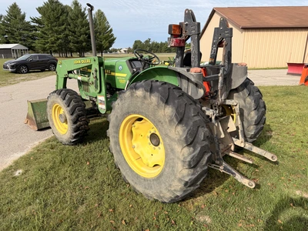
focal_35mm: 24
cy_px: 116
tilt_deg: -16.0
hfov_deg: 71.6
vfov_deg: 56.8
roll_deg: +1.4
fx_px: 214
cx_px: 154
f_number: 1.78
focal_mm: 6.76
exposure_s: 1/3279
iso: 80
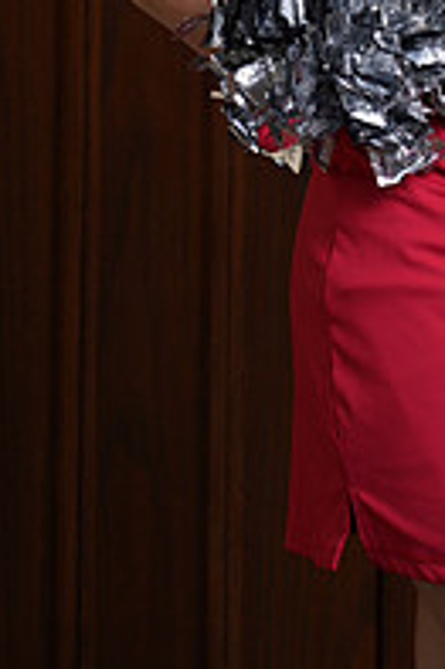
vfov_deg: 8.1
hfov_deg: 5.5
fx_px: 4643
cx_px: 503
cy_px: -302
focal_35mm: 250
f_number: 5.6
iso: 200
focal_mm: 85
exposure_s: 1/250
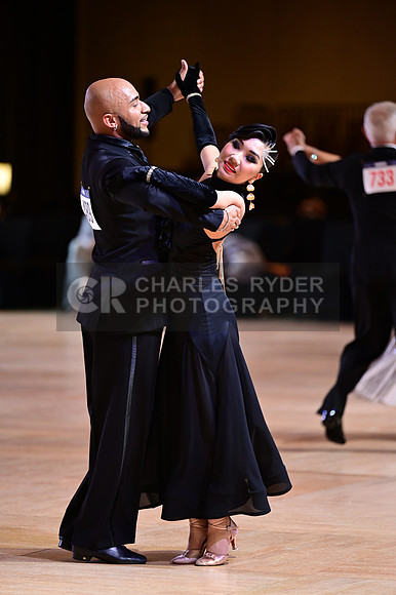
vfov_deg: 10.3
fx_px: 3304
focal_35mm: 200
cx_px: 198
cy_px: 298
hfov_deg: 6.9
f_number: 2.8
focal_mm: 200
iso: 2000
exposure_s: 1/500
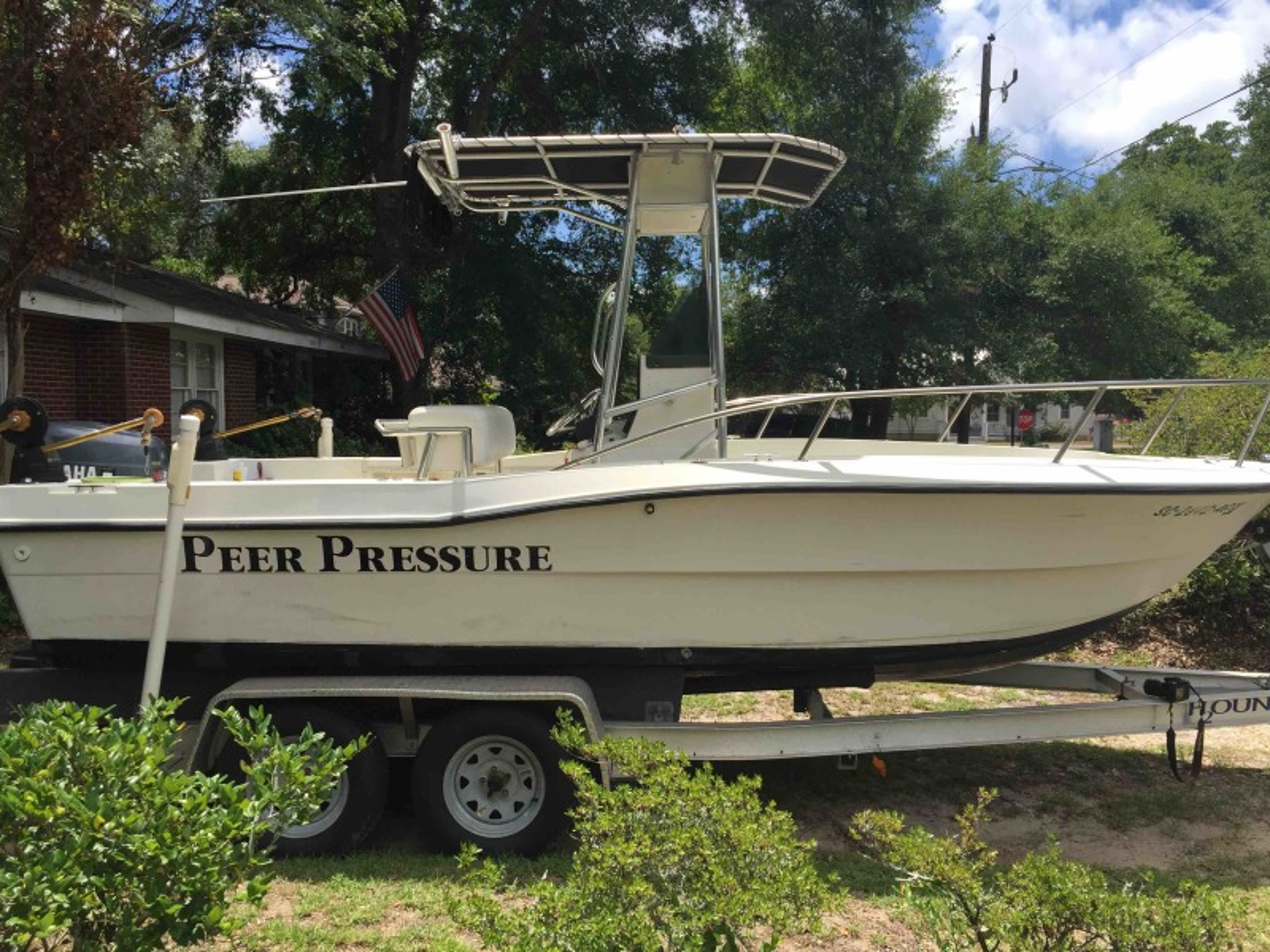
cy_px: 476
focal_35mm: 29
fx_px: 1064
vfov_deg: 48.2
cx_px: 635
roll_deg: -1.2
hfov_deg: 61.7
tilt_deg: -4.2
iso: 32
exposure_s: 1/1522
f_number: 2.2
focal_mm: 4.15
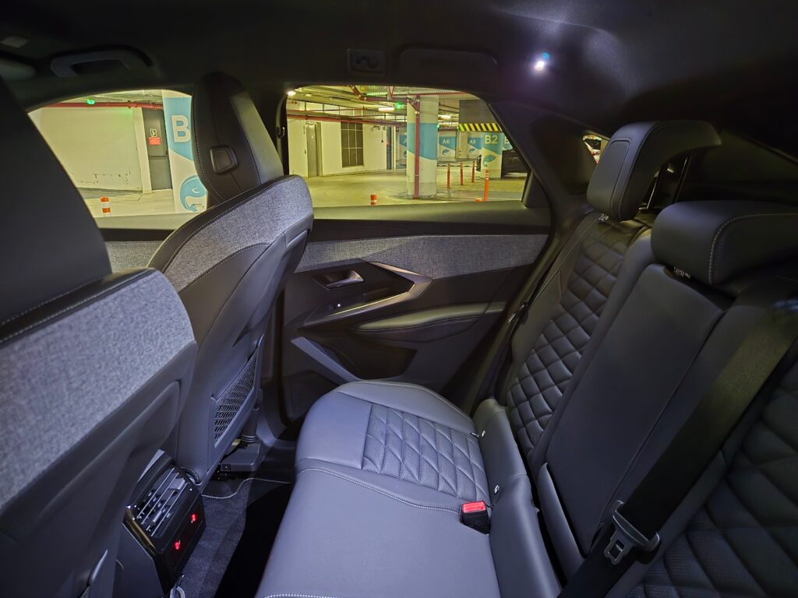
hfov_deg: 73.9
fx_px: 530
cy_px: 299
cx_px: 399
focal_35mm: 23
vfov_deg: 58.9
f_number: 1.8
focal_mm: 5.4
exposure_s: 1/17
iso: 2500
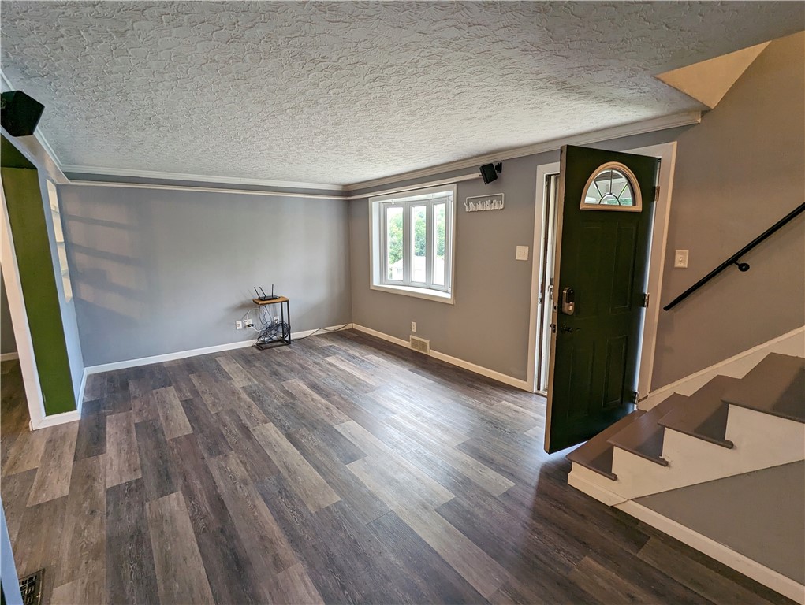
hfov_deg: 94.4
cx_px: 402
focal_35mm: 16
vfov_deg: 78.2
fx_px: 372
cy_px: 302
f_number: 2.2
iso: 67
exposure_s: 1/30
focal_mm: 2.35
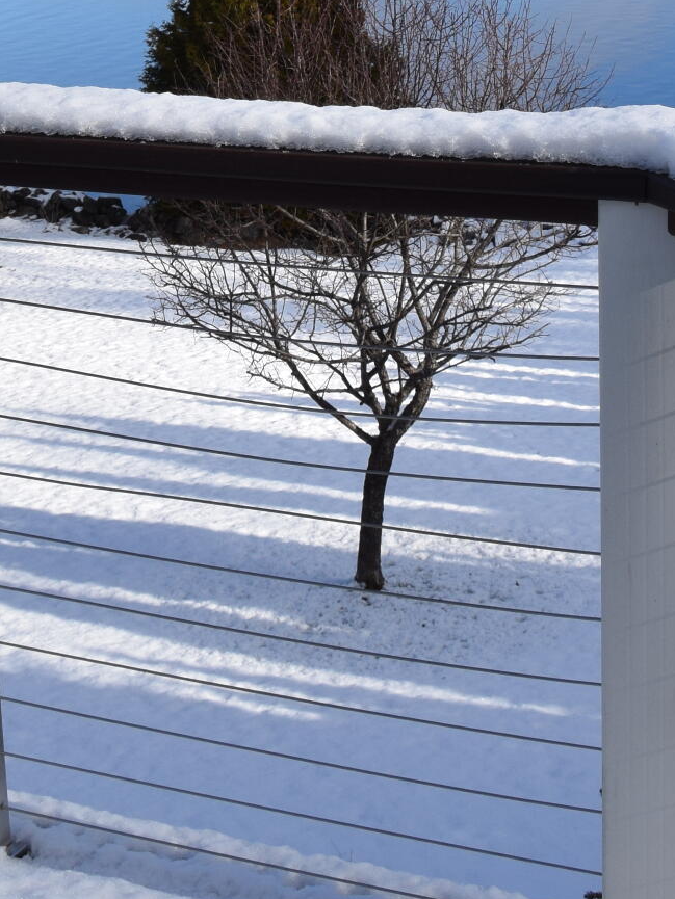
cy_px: -29
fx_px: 2339
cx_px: 311
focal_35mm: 90
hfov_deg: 16.4
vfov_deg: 20.9
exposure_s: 1/400
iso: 200
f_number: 10
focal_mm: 18
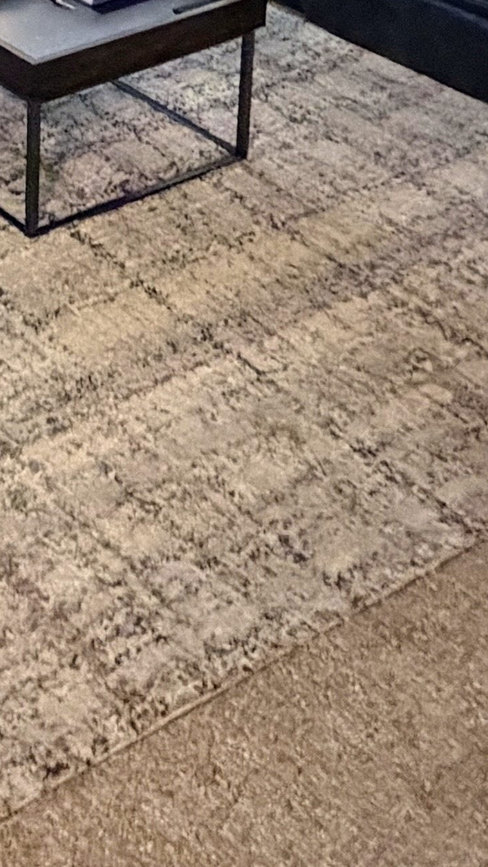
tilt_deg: -13.5
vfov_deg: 26.0
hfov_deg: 16.0
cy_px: -286
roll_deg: +1.3
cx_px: -280
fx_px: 1564
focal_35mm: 68
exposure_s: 1/60
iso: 800
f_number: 2.2
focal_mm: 2.22
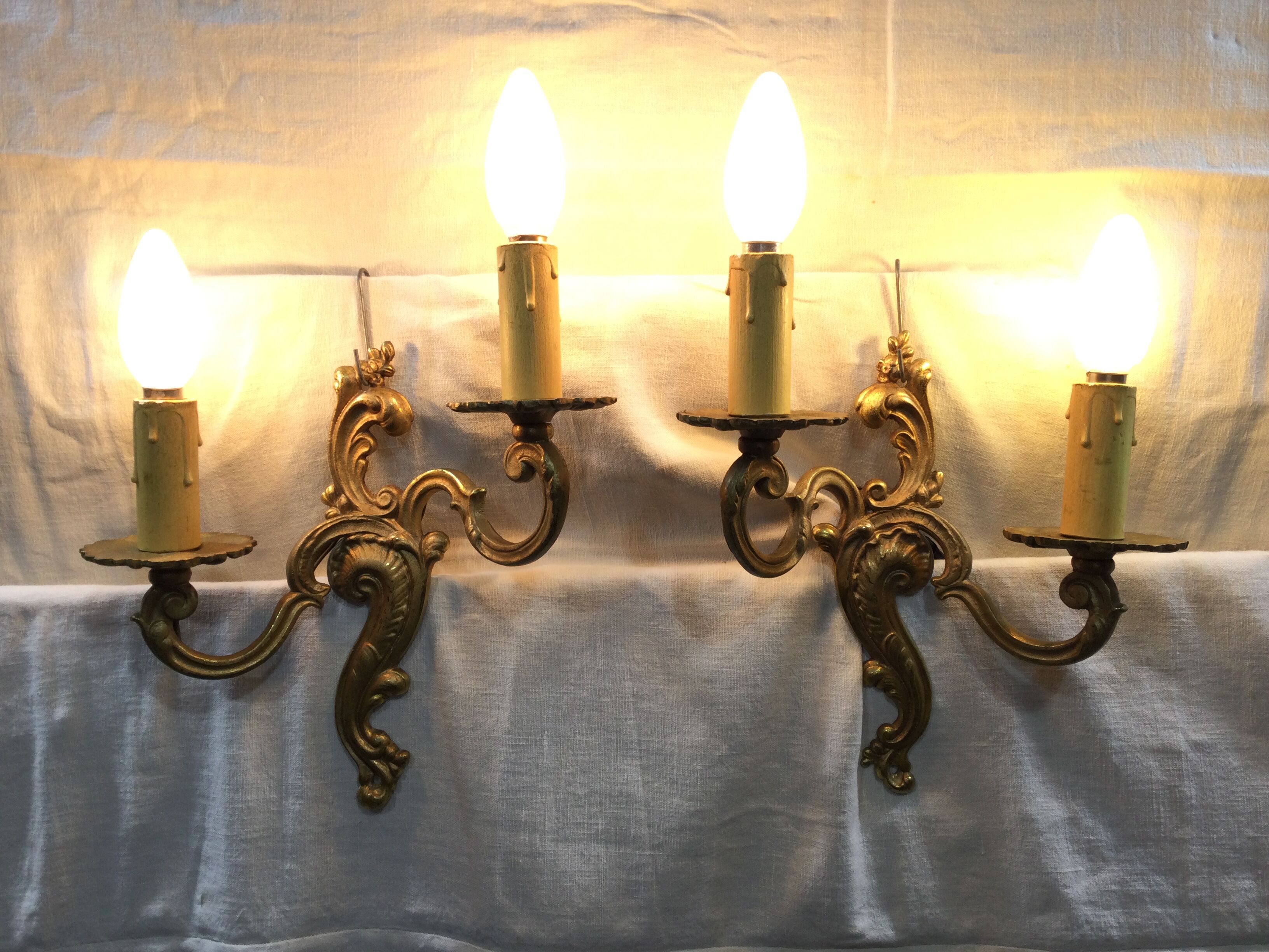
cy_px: 476
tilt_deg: -2.8
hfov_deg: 58.4
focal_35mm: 31
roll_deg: +0.9
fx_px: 1136
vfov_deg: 45.4
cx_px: 634
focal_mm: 3.3
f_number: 2.4
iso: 32
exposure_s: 1/100
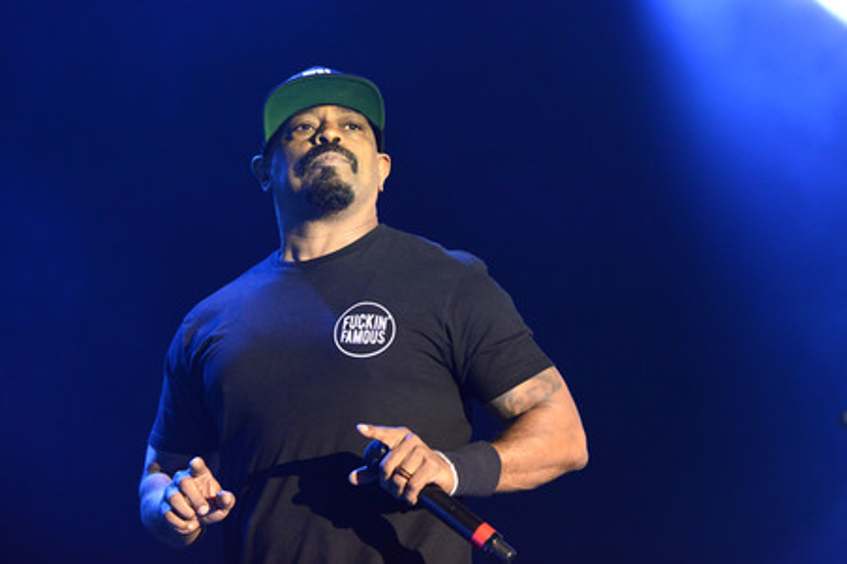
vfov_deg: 13.4
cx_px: 424
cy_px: 282
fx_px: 2398
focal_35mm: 102
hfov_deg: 20.0
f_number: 3.5
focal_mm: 102
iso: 3200
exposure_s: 1/320
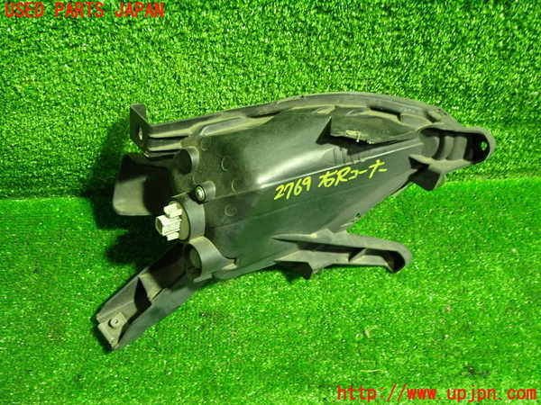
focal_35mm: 30
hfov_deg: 60.0
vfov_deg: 46.8
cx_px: 270
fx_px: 469
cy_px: 202
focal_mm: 5.4
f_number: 2.3
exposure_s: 1/30
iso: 640
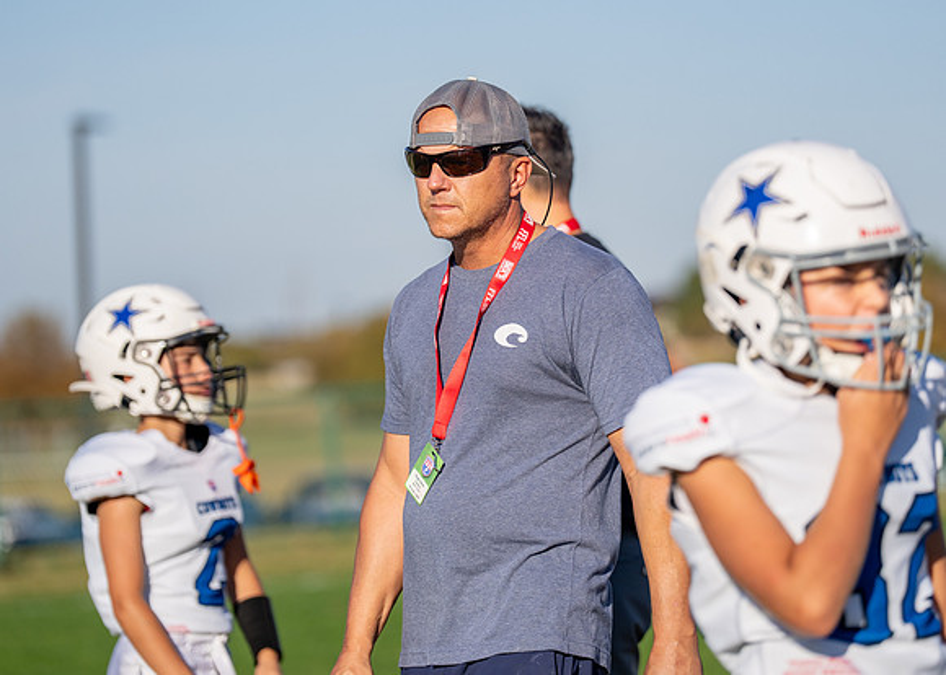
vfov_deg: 8.2
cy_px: 293
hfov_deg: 11.4
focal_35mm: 176
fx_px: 4737
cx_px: 464
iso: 160
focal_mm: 145
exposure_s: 1/5000
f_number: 2.8
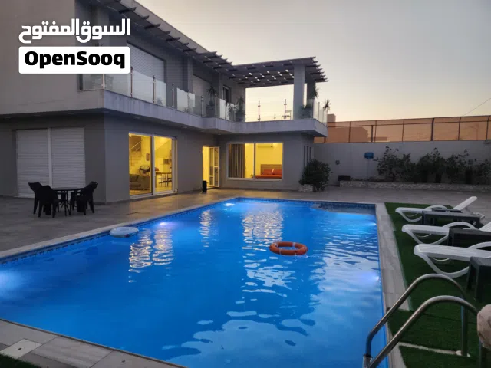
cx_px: 246
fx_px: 326
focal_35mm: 23
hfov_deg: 73.9
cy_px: 184
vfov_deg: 58.9
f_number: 1.8
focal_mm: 6.4
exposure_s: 1/100
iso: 320
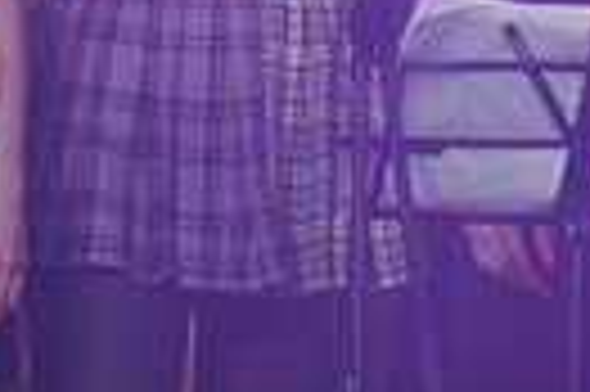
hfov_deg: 3.4
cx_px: 838
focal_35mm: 600
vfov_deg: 2.3
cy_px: -185
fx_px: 9821
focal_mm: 196
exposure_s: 1/200
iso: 3200
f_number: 5.6
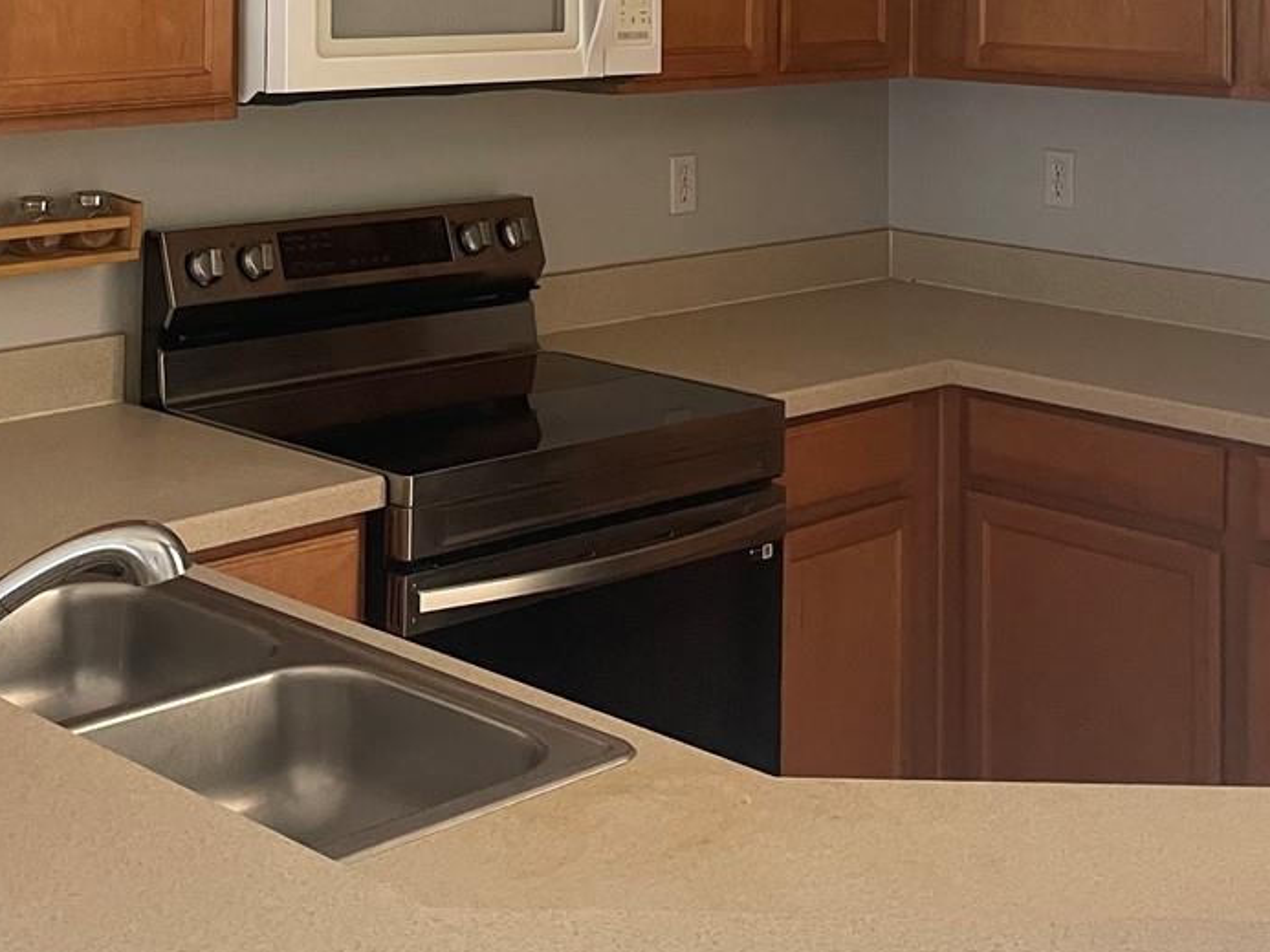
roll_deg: -0.9
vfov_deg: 22.9
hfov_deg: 32.2
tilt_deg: +0.9
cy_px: -104
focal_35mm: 60
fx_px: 2202
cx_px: 596
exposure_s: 1/60
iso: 250
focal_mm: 4.2
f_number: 1.6
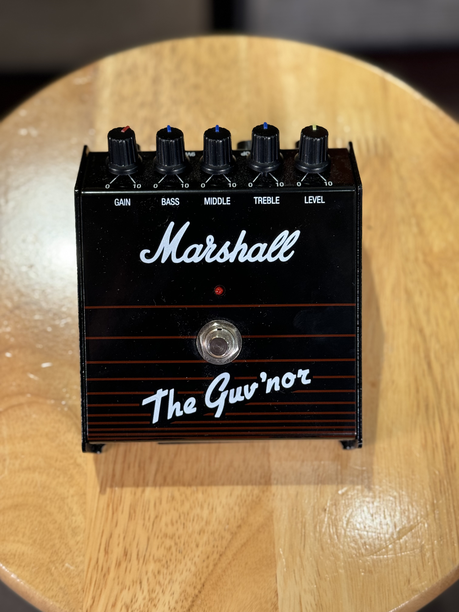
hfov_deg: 30.3
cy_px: 306
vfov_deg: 39.7
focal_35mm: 48
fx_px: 849
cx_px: 230
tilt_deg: -68.7
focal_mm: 6.76
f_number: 1.78
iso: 125
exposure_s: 1/60
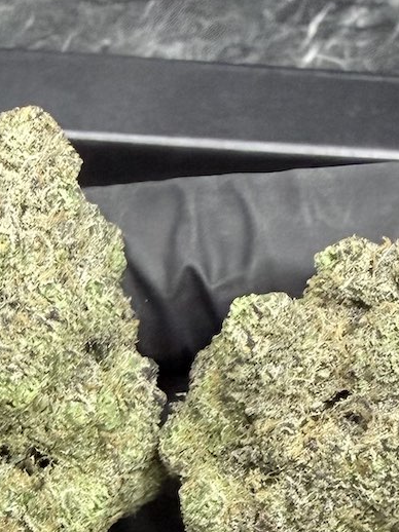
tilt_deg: -63.8
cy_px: 549
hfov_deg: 16.6
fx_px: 1369
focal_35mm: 89
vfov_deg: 21.2
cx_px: 161
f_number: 2.2
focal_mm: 2.22
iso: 320
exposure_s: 1/91
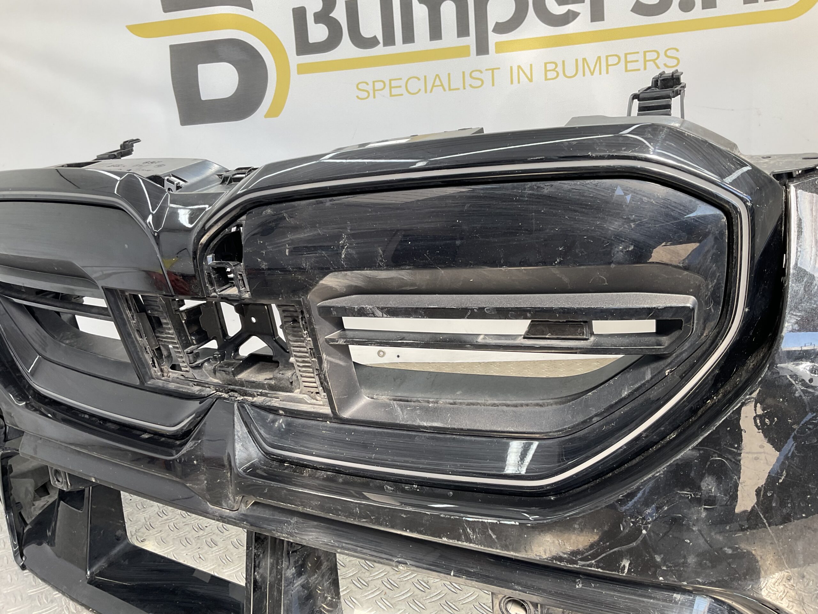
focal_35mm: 29
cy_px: 307
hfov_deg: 61.7
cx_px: 409
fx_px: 685
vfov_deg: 48.2
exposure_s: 1/100
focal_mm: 3
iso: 20
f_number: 1.8
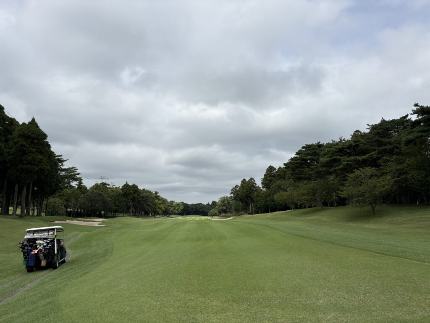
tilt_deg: +9.2
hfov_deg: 67.3
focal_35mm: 26
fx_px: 323
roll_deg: -0.3
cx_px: 215
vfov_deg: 53.1
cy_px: 162
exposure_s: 1/7813
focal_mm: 5.96
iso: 50
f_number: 1.6
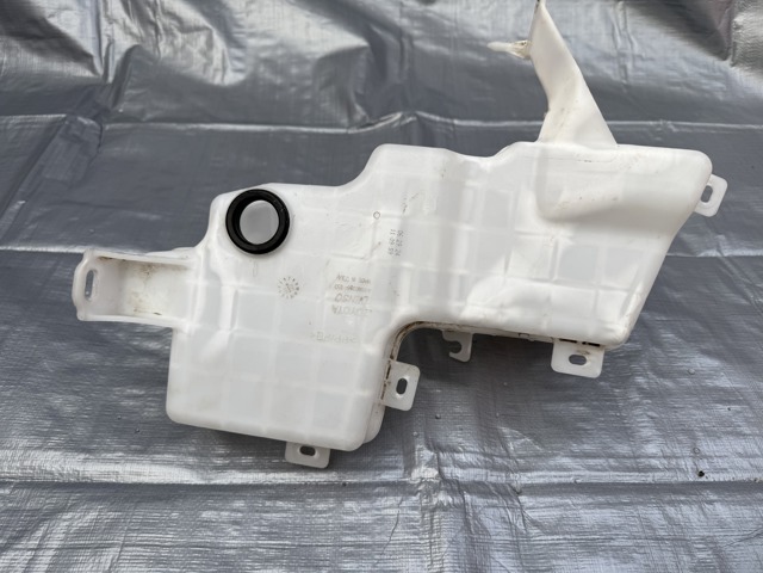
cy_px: 286
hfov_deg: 71.6
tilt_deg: -47.2
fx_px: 529
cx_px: 382
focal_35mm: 24
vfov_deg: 56.8
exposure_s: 1/567
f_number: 1.78
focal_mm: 6.76
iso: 80
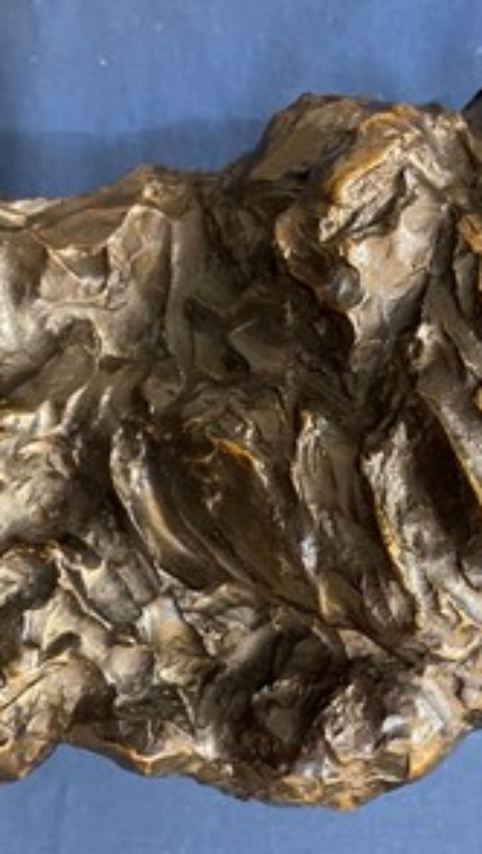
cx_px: 279
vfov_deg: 54.0
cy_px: 430
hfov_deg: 32.0
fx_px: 838
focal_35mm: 37
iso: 640
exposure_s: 1/33
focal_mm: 5.1
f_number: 1.6
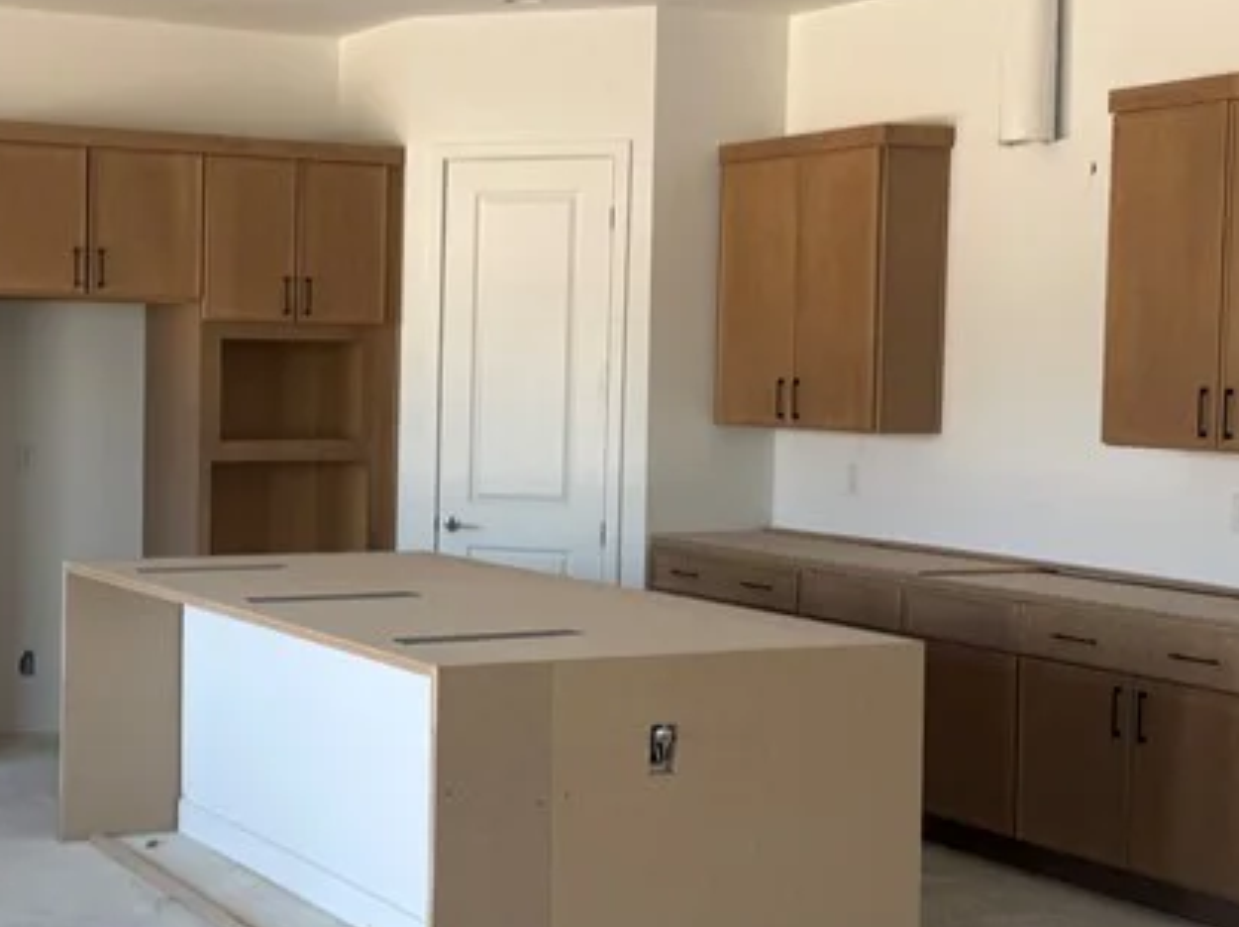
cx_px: 276
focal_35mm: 59
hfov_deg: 32.0
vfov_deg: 24.8
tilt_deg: -2.3
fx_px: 2110
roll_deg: -1.8
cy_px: 437
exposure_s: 1/121
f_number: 1.78
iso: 64
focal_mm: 6.76
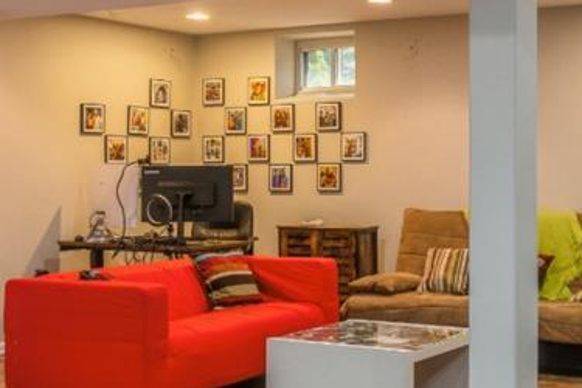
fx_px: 1035
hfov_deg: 30.8
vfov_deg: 21.2
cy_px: 177
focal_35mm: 64
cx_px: 444
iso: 200
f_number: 9
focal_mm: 16
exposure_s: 1/2.5
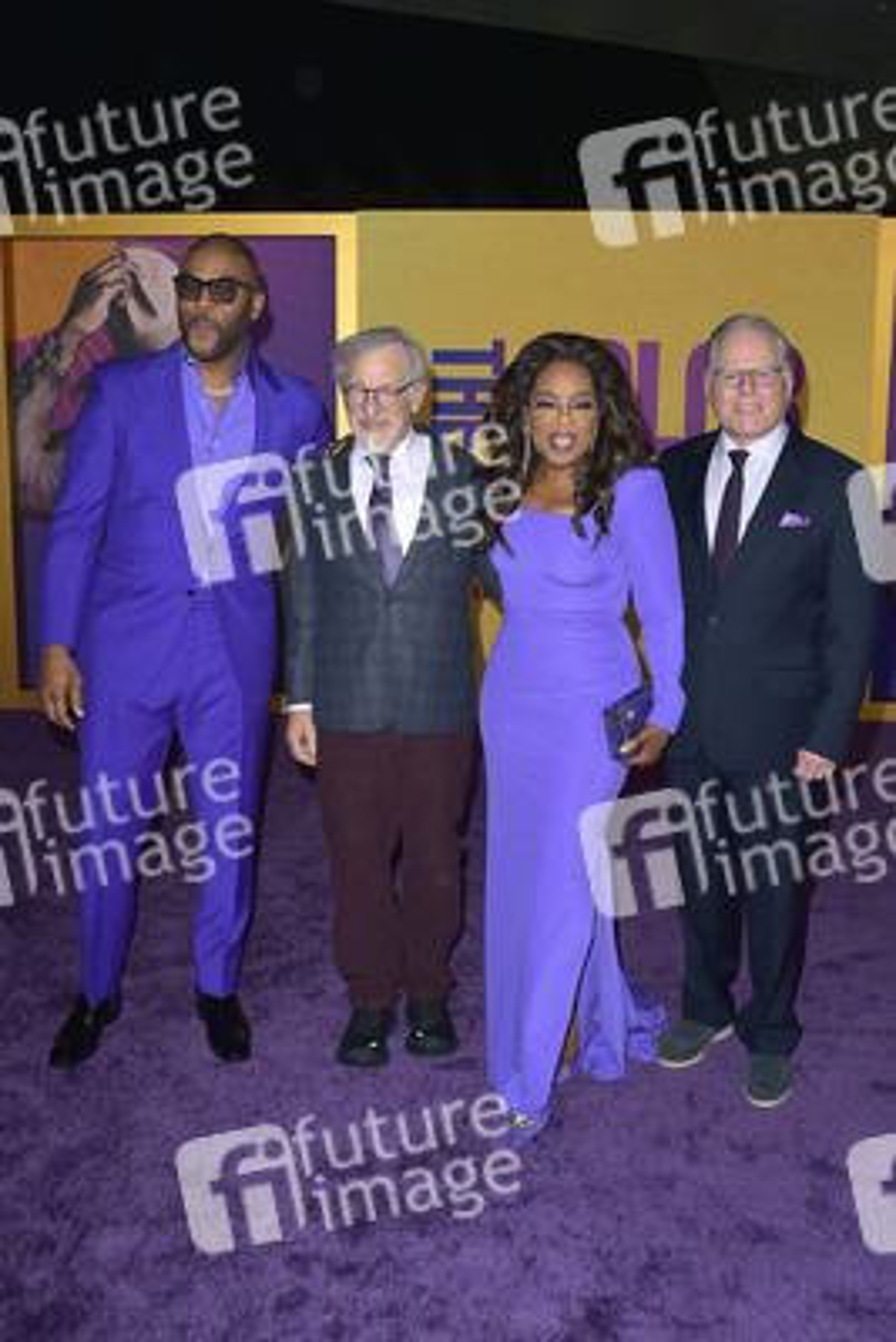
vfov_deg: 58.7
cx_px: 448
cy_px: 671
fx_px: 1194
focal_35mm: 32
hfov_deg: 41.1
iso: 320
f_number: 6.3
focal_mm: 32
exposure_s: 1/250
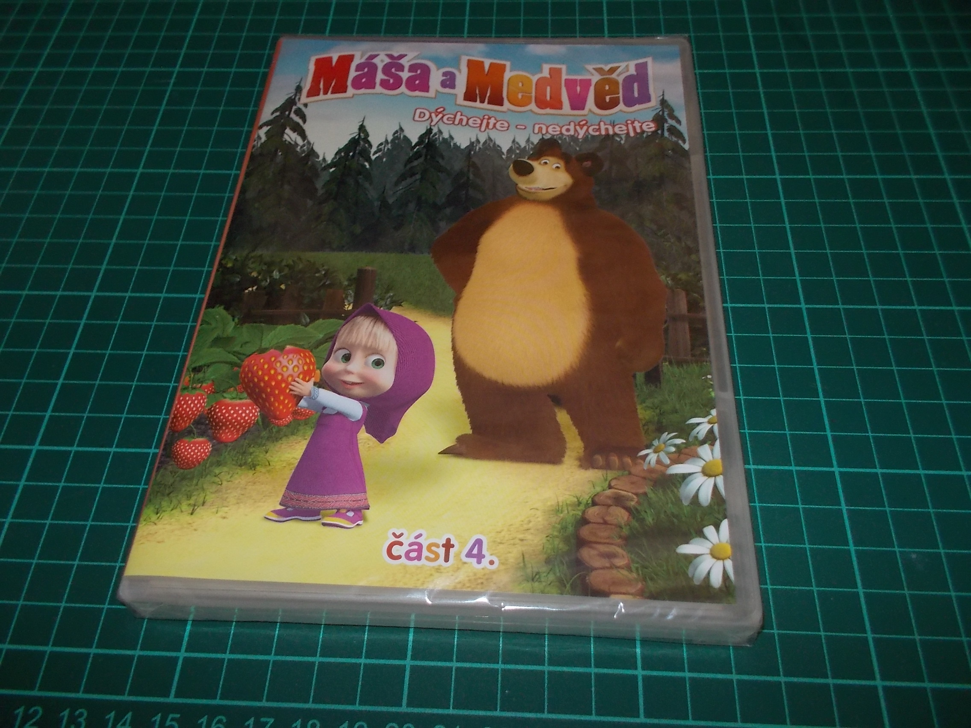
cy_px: 364
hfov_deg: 61.7
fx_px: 813
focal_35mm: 29
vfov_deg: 48.2
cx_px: 486
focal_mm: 4.1
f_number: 3.3
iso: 200
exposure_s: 1/30
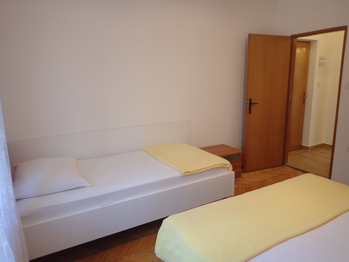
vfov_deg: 54.9
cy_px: 131
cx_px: 174
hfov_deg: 69.4
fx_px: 252
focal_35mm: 25
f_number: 2
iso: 200
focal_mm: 4.5
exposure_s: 1/50
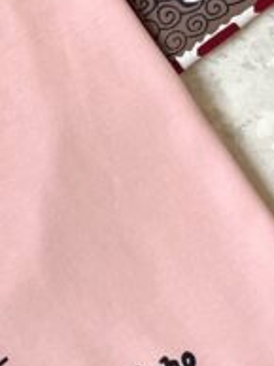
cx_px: -136
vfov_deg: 13.5
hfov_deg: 10.0
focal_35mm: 143
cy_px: -35
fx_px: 1513
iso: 100
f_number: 1.6
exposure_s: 1/122
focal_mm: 5.1
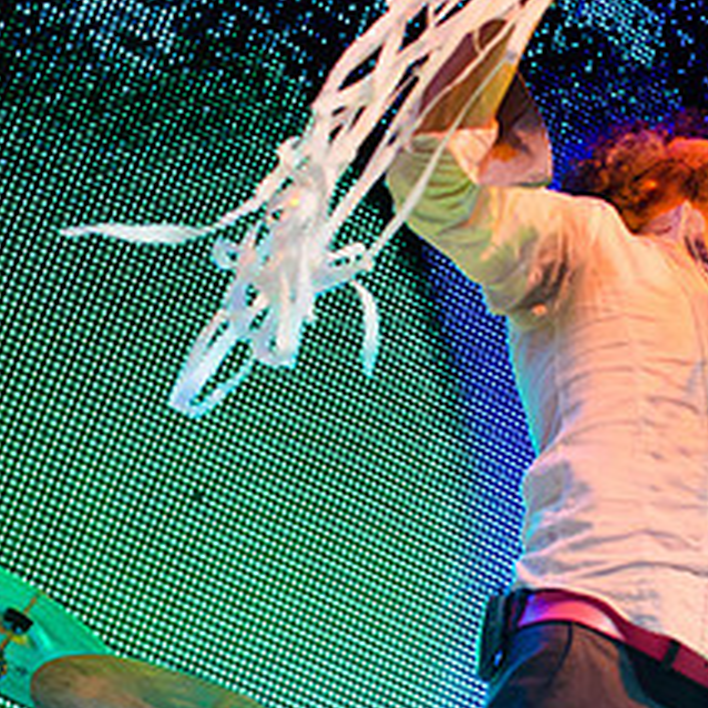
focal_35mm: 104
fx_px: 2407
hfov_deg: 16.5
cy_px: 379
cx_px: 661
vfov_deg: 16.7
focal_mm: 30
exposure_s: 1/400
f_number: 3.5
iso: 1600
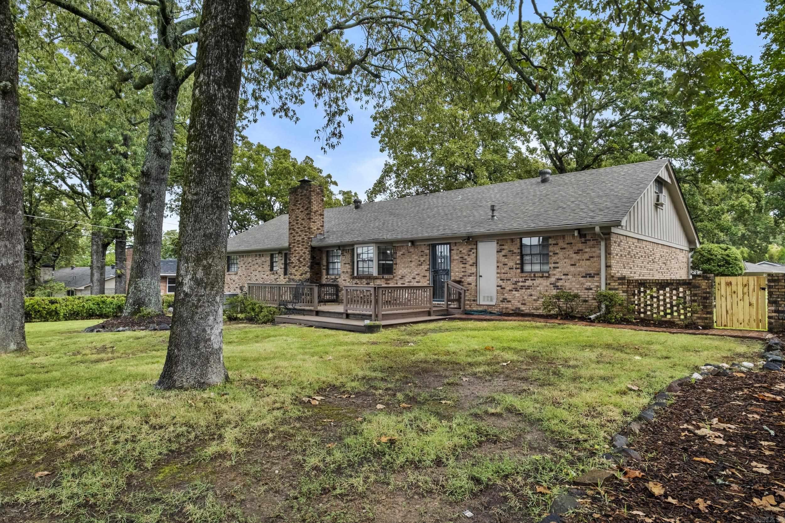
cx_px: 392
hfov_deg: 81.2
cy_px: 262
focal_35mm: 21
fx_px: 458
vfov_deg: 59.5
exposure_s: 1/100
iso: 400
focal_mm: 13.8
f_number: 8
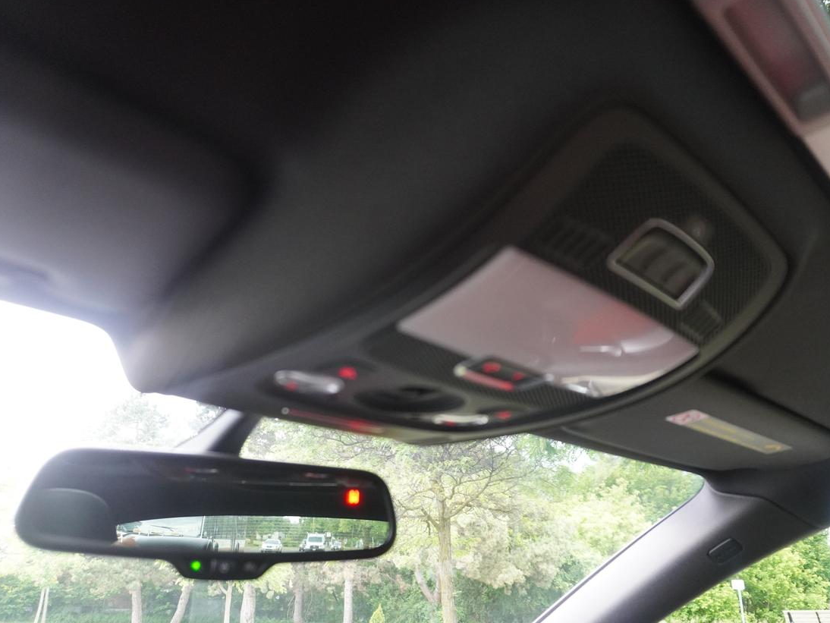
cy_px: 316
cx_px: 445
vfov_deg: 51.4
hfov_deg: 65.2
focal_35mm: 27
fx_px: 648
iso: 2500
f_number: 3.5
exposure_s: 1/160
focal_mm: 16
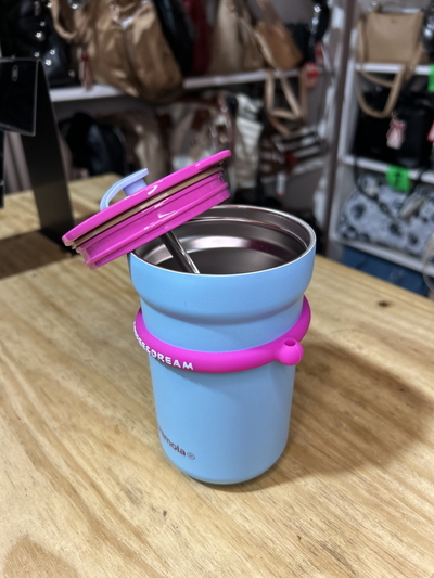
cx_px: 217
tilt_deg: -29.4
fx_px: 434
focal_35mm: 26
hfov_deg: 53.1
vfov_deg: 67.3
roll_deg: +1.3
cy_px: 289
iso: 160
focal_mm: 5.7
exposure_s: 1/50
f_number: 1.5
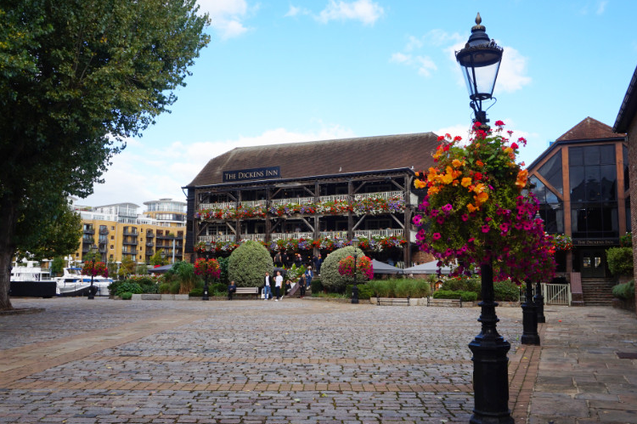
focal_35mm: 32
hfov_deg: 58.7
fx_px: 566
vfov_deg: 41.1
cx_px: 339
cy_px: 221
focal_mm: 20
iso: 100
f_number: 10
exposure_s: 1/80
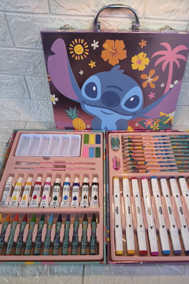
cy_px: 146
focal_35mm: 26
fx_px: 205
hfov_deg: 49.5
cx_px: 104
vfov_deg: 69.4
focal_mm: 5.56
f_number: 1.8
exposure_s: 1/234
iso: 100
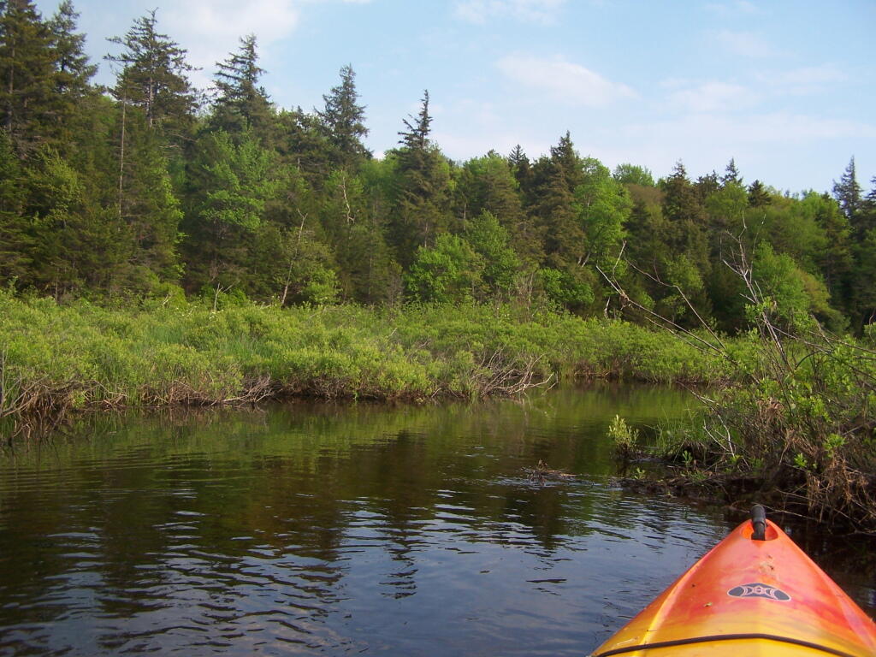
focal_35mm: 38
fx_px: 962
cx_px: 438
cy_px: 328
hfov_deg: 49.0
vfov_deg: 37.7
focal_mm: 6.3
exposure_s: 1/800
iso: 80
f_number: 2.8
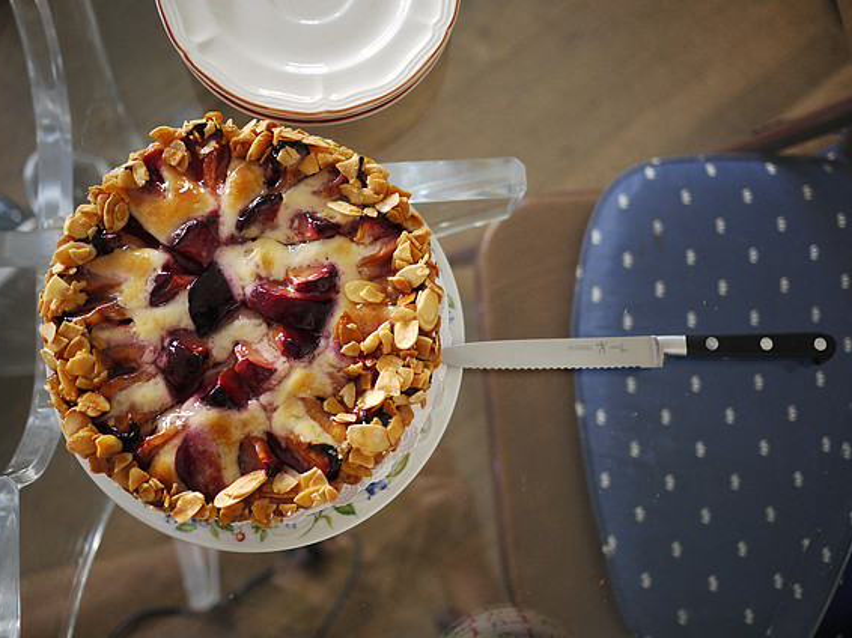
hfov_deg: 45.8
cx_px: 421
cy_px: 315
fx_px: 1009
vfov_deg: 35.1
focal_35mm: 41
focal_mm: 20
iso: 400
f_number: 1.7
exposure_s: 1/80
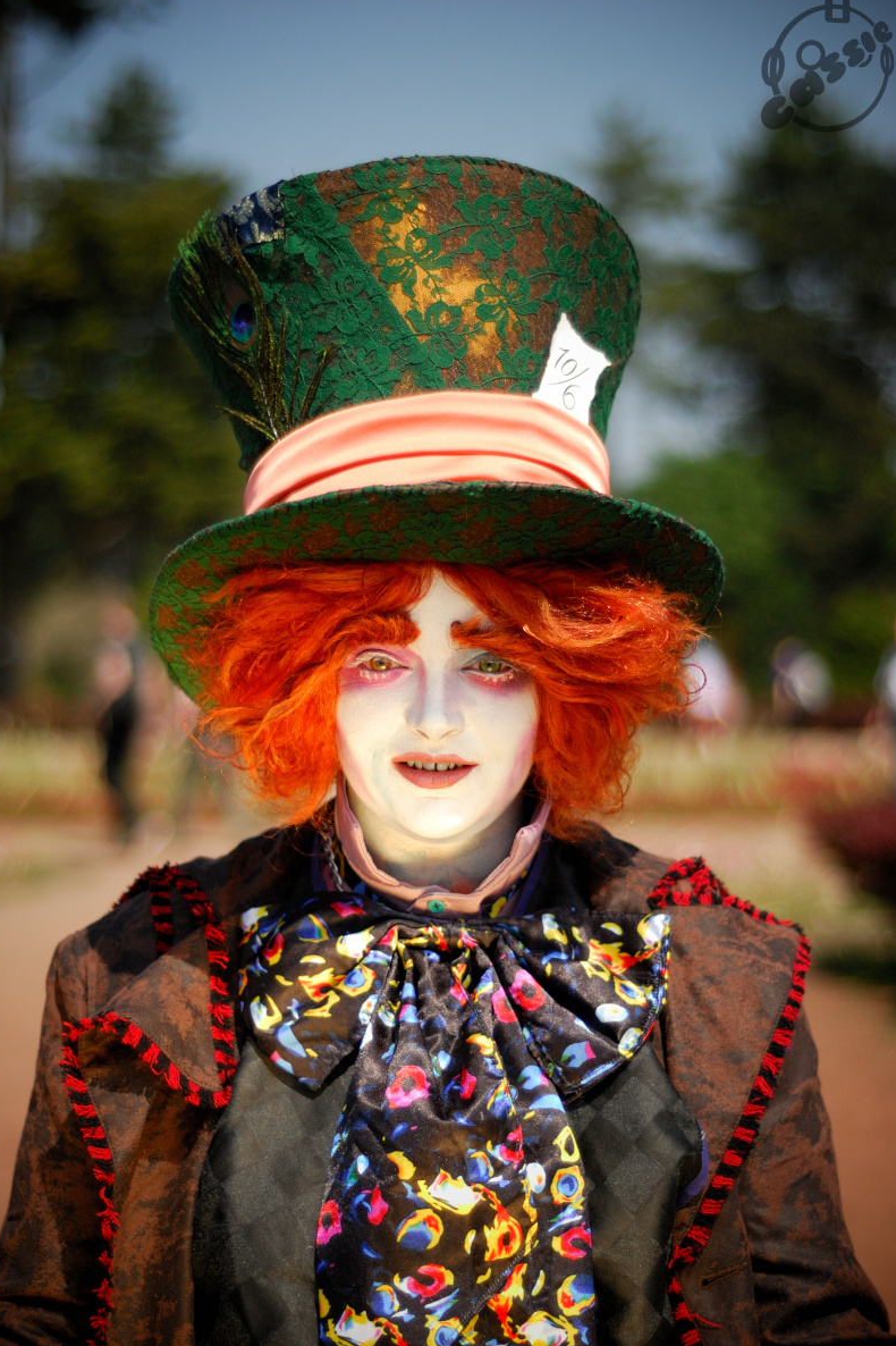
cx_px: 442
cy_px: 667
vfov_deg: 26.7
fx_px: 2839
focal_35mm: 76
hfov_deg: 17.9
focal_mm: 50
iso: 320
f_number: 1.8
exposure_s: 1/2000
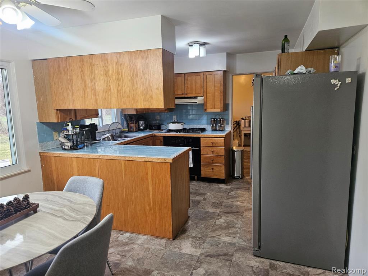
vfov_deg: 58.9
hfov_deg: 73.9
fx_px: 245
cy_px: 138
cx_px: 184
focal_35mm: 23
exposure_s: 1/120
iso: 250
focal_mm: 5.4
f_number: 1.8
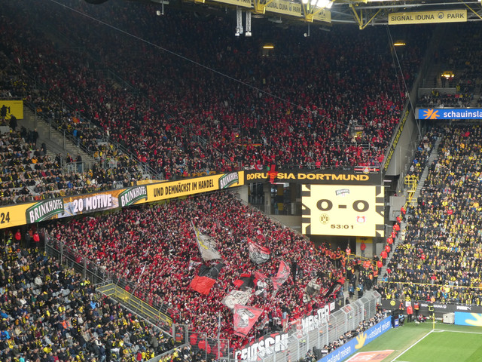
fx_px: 1100
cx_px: 241
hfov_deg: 24.7
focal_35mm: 79
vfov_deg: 18.7
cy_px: 181
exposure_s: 1/80
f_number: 4.7
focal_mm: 14.1
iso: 250
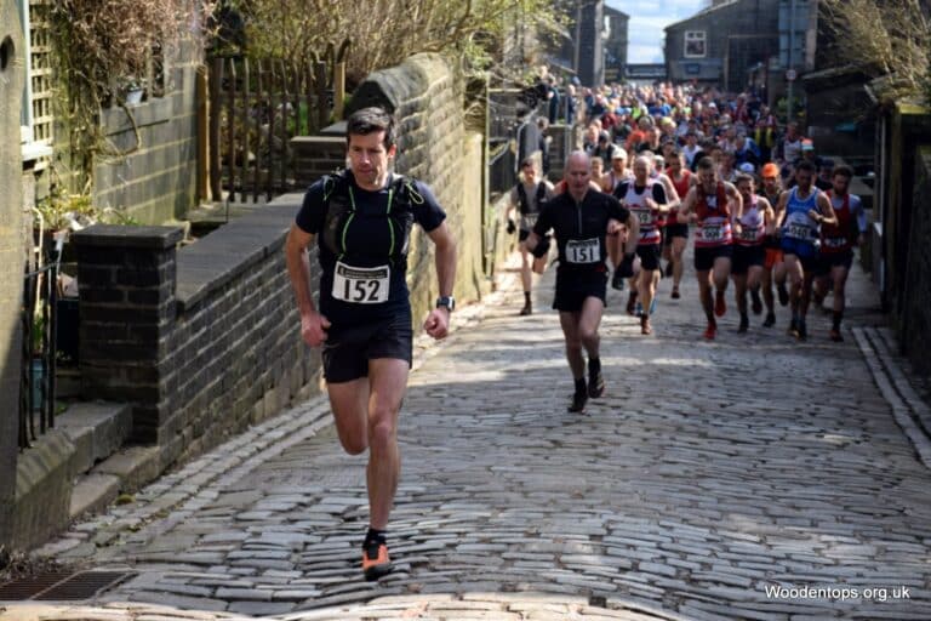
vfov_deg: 16.3
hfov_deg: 24.2
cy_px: 310
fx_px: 2172
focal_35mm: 84
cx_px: 466
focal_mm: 56
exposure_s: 1/1000
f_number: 4.8
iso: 400
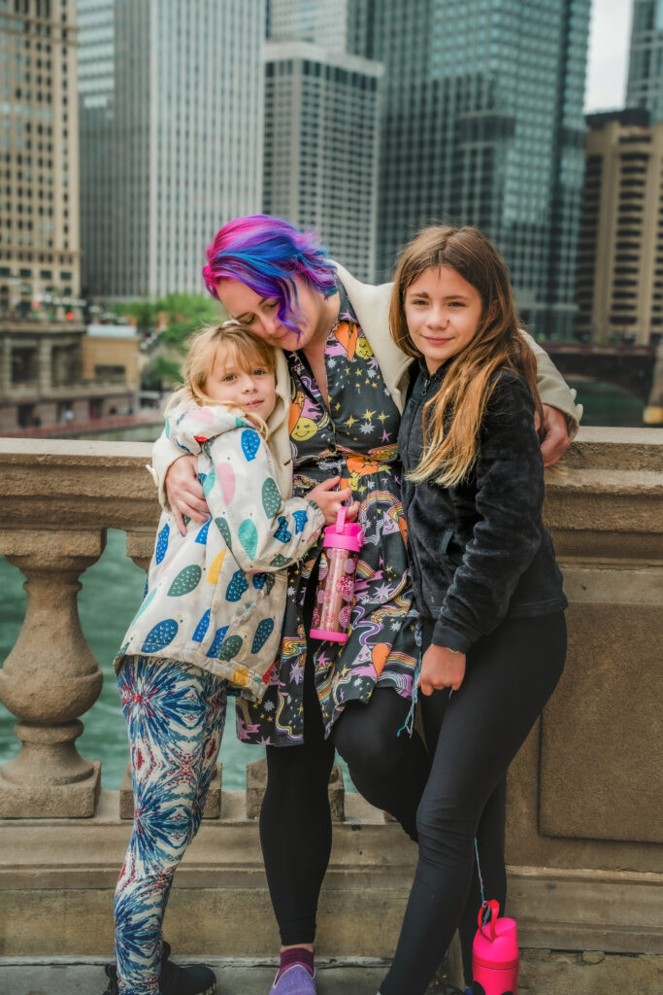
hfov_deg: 24.8
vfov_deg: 36.5
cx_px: 332
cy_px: 498
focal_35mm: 55
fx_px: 1508
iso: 800
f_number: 4.5
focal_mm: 54.6
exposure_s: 1/1000
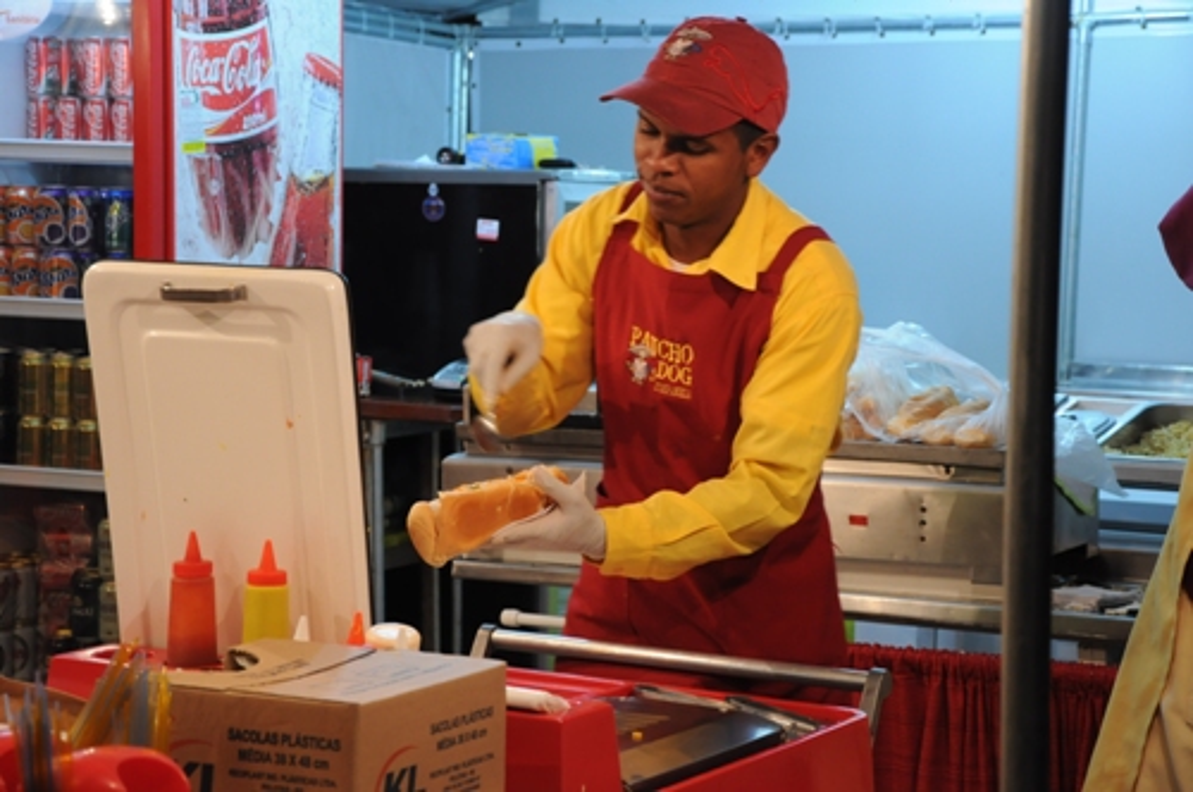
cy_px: 396
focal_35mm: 87
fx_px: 2879
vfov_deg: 15.7
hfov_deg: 23.4
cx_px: 596
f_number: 5
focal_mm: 58
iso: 800
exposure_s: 1/50
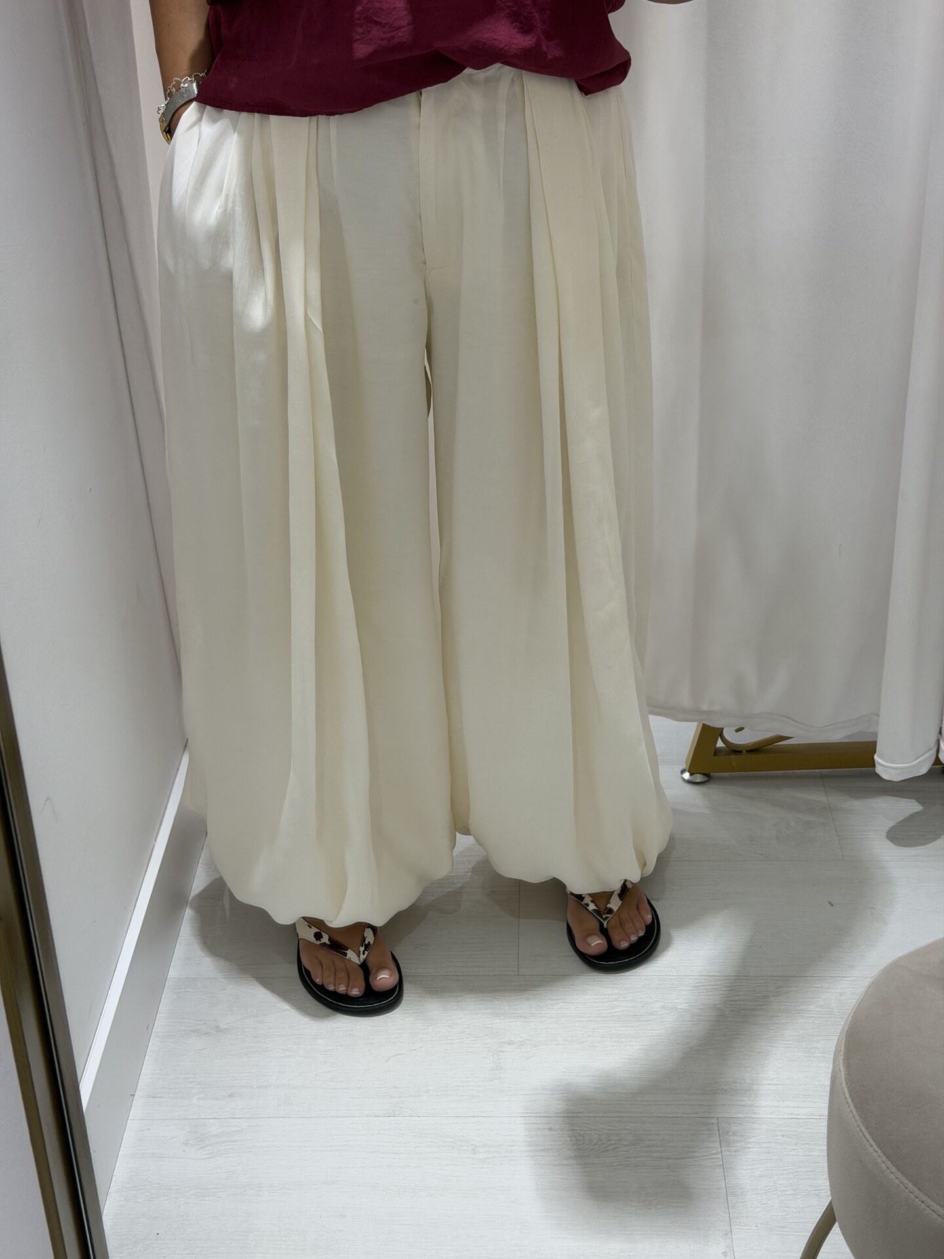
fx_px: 1745
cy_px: 630
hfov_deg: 30.3
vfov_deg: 39.7
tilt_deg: -27.6
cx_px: 472
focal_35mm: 48
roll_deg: +1.6
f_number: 1.78
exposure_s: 1/100
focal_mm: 6.76
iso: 80
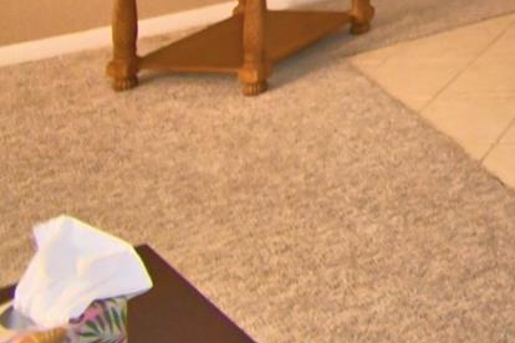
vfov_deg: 17.8
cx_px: 955
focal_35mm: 58
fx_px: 830
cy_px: -303
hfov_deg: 21.1
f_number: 4.5
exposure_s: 1/30
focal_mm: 10
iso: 1100
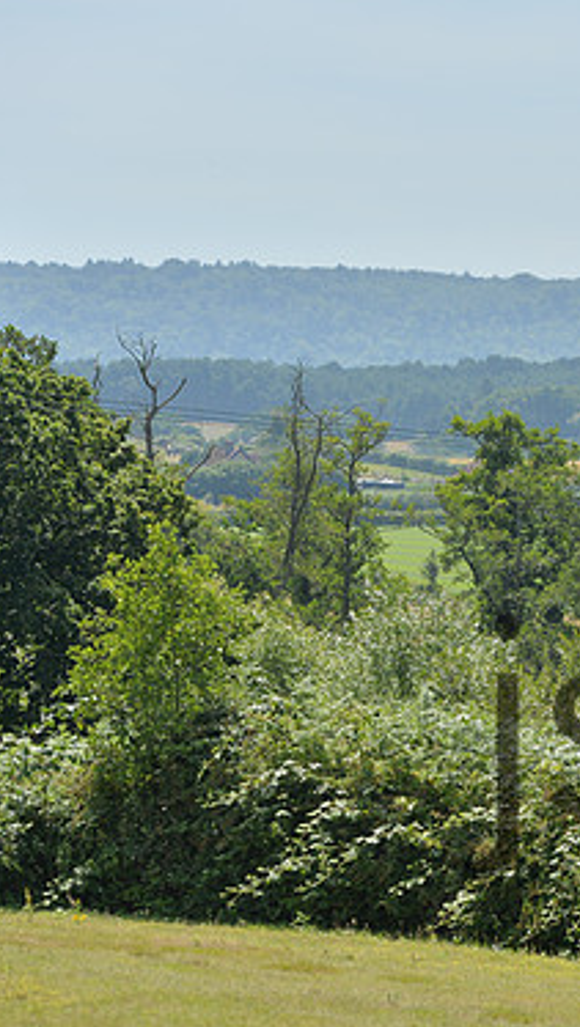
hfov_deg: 5.2
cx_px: 561
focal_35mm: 235
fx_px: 6411
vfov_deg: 9.2
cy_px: 509
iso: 125
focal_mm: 145
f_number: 5.6
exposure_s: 1/1600
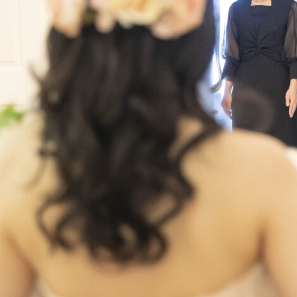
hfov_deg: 10.1
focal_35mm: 169
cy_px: 115
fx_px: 1640
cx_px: 392
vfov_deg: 10.3
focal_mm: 52
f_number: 2.8
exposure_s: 1/100
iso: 2500
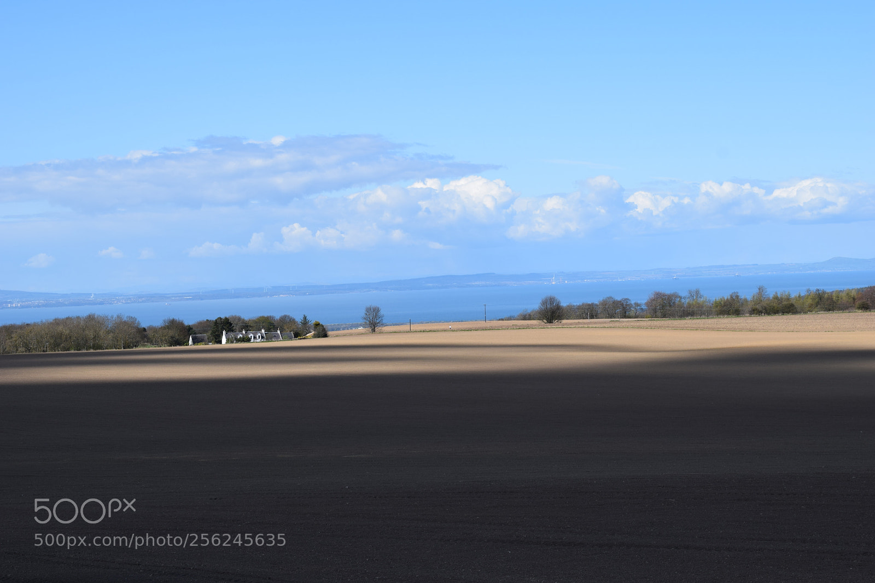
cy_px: 292
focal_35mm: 82
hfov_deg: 24.6
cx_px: 438
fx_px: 2005
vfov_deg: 16.5
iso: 200
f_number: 10
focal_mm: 55
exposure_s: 1/400
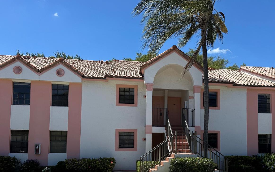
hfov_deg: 54.6
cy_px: 125
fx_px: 262
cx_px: 174
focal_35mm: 35
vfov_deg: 35.6
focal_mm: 6.86
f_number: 1.78
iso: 80
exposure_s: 1/5525
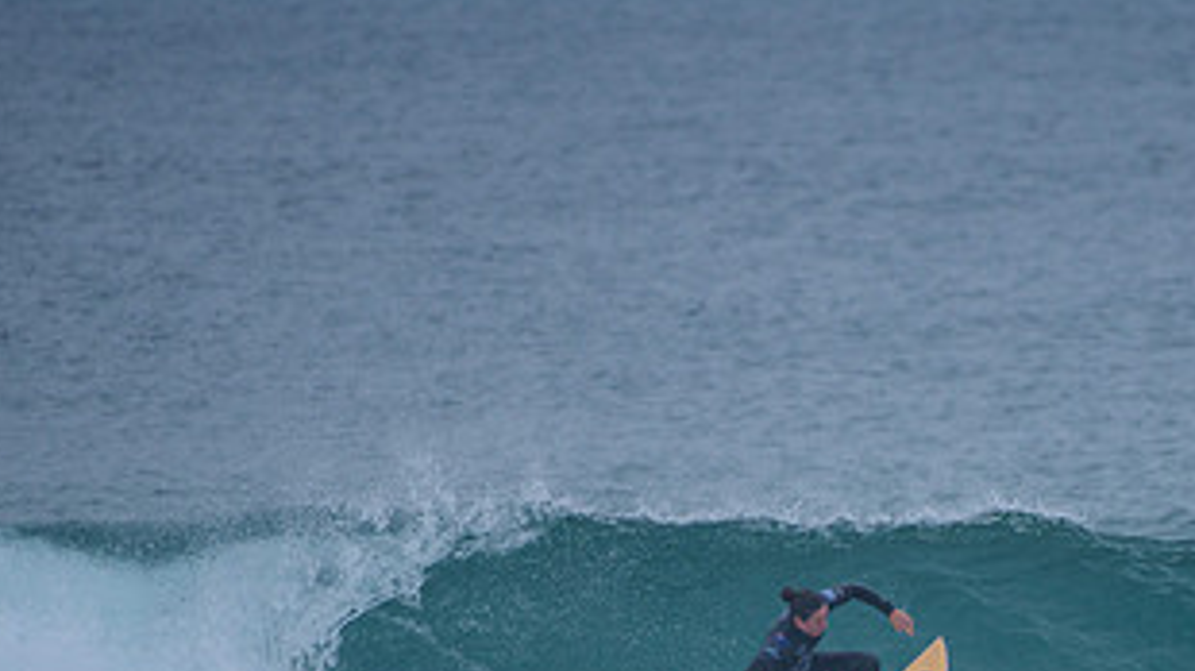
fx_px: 31069
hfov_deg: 2.2
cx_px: 871
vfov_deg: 1.2
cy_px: 735
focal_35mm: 981
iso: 320
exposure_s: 1/2000
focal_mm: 500
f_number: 5.6
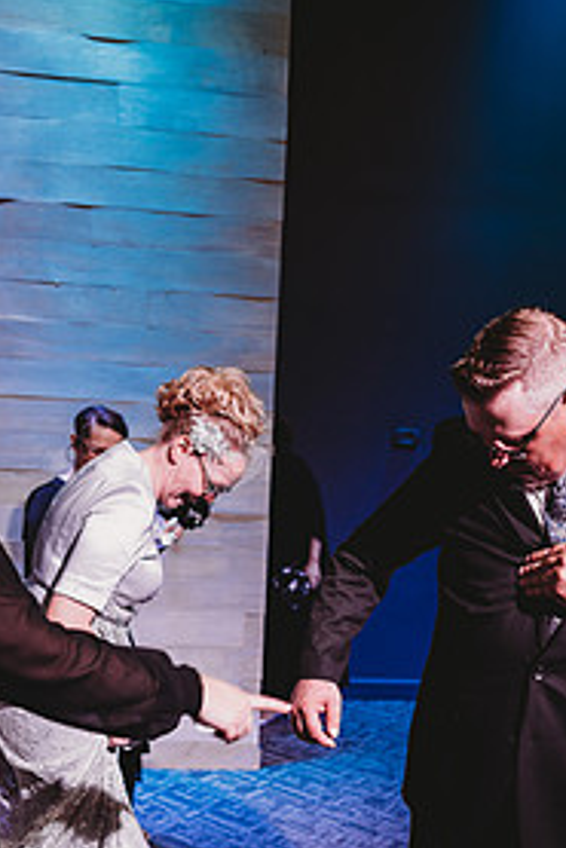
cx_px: 281
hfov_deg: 34.2
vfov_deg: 47.3
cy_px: 658
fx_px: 919
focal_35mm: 39
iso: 400
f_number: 2.2
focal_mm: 24
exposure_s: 1/125
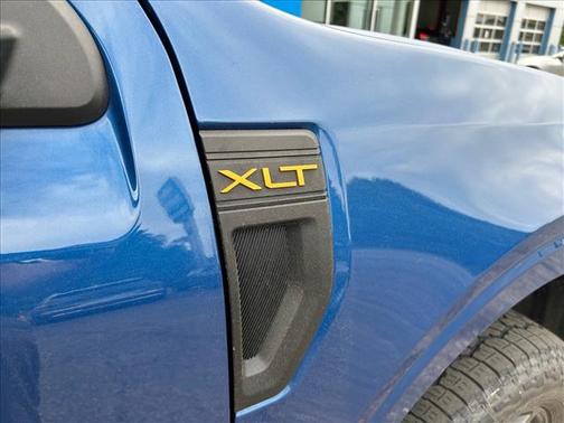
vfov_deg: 53.1
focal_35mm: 26
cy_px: 212
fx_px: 424
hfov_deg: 67.3
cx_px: 282
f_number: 1.5
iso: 50
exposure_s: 1/394
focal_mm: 5.7
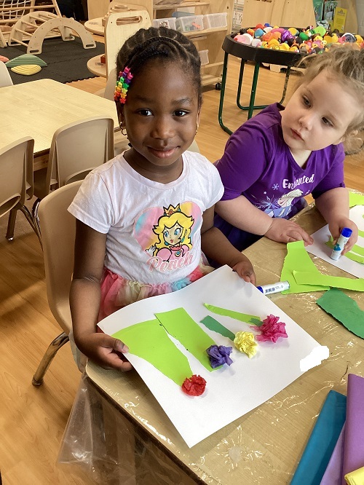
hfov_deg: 45.5
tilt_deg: -35.2
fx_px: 434
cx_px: 182
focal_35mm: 31
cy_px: 242
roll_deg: -2.7
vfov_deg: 58.3
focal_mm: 3.3
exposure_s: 1/60
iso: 160
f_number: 2.4
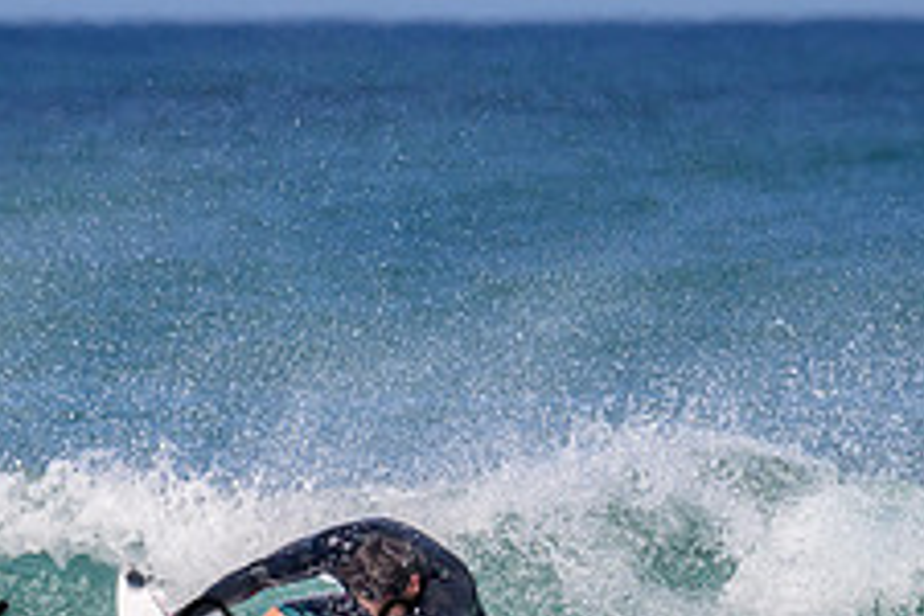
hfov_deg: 1.5
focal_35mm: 1367
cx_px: 353
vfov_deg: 1.0
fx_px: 35084
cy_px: 626
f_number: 11
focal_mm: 530
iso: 800
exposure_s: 1/2000
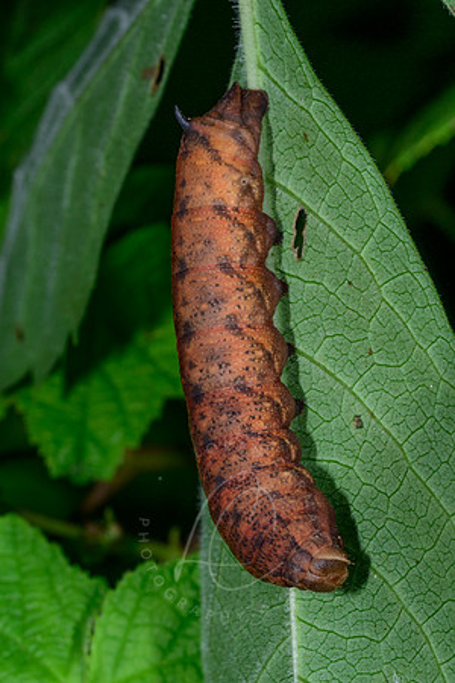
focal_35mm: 158
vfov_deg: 13.0
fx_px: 2986
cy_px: 342
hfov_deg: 8.7
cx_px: 228
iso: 64
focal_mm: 105
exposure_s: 1/200
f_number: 25
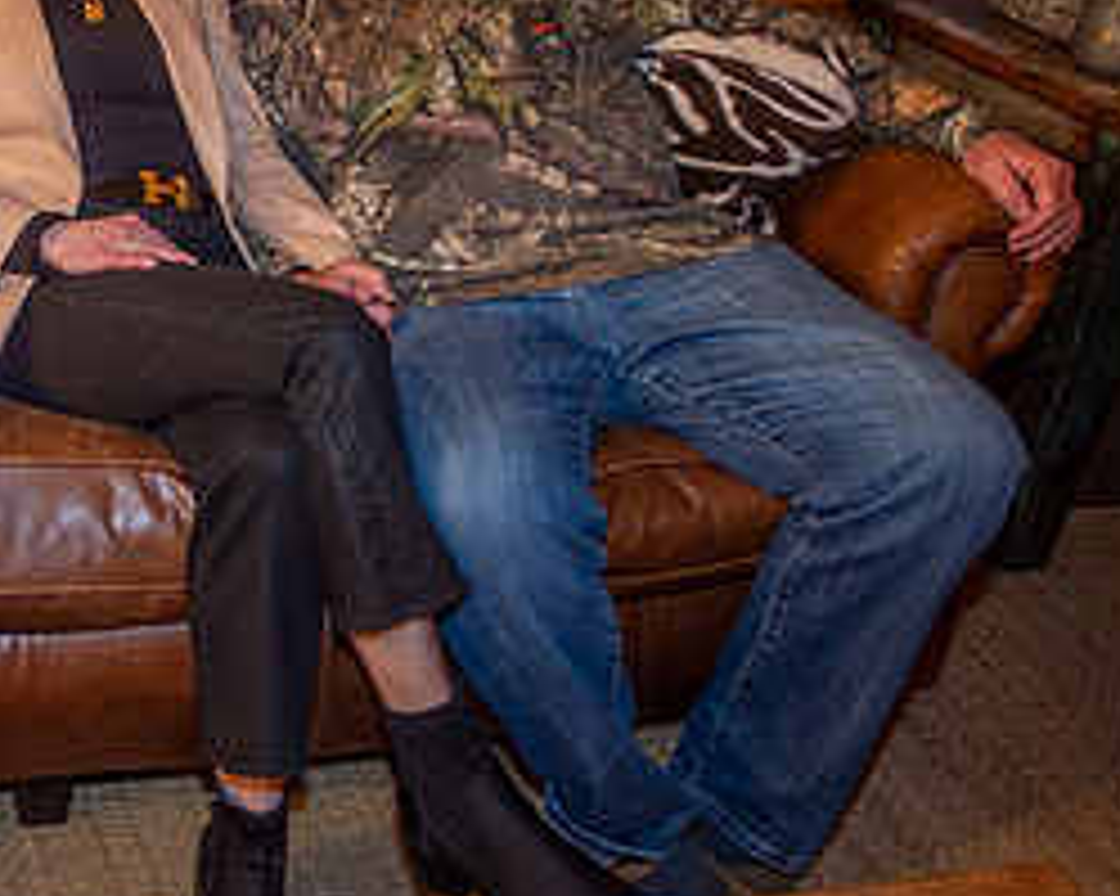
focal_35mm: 48
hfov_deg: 36.4
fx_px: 1590
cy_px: 275
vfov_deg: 31.1
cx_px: 112
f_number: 2.8
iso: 1000
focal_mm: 22
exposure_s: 1/30
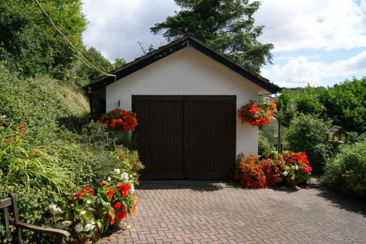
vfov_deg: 48.0
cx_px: 183
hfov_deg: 67.4
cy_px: 122
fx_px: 275
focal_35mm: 27
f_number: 10
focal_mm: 18
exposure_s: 1/160
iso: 100
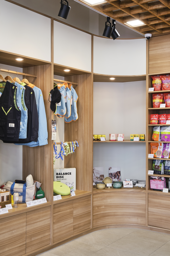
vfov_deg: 46.4
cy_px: 128
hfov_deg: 31.9
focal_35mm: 42
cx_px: 85
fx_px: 297
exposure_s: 1/2
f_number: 13
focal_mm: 28.1
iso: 160
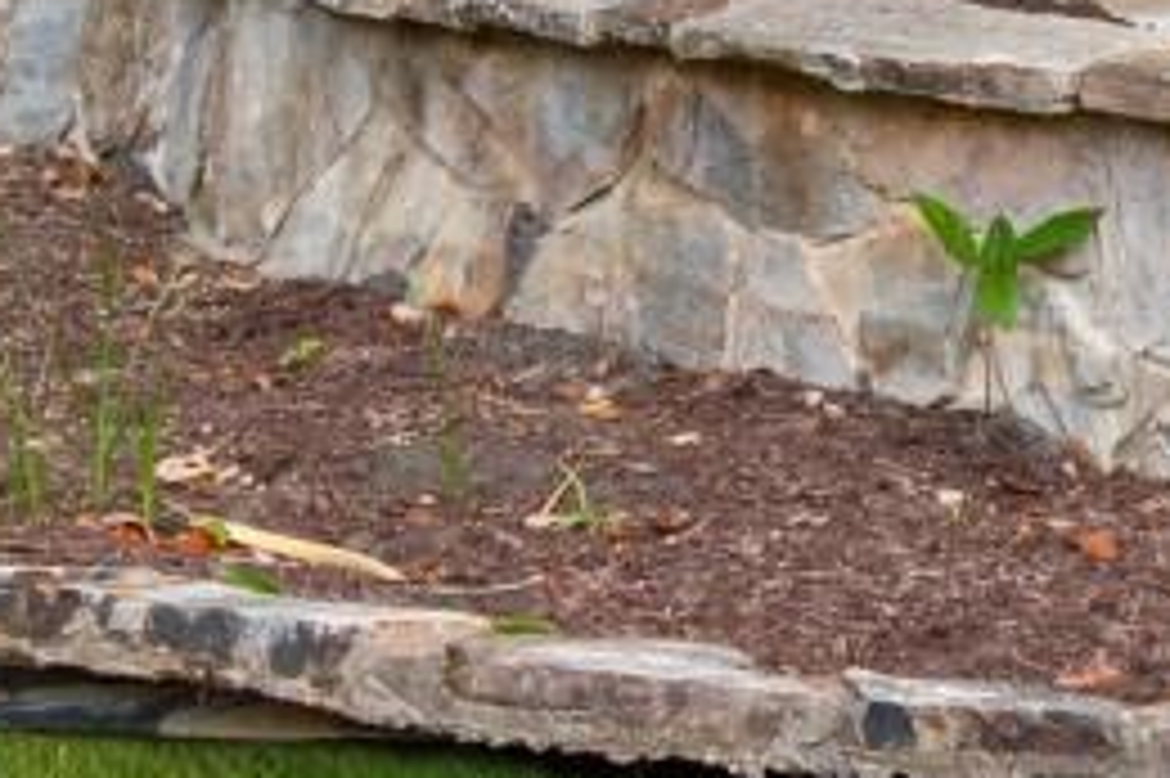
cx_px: 1206
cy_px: -715
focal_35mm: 137
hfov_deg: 14.7
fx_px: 4450
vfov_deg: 9.4
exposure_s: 1/125
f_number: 5.6
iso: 100
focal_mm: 15
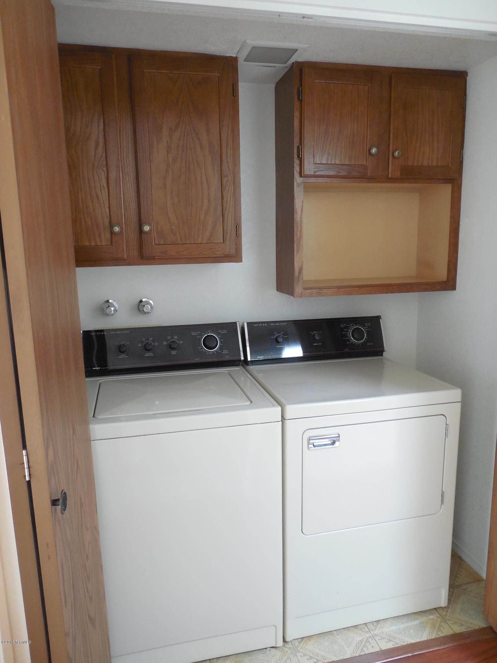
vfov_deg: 69.4
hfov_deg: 54.9
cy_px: 332
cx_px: 248
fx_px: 479
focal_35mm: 25
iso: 400
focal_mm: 4.5
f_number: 3.3
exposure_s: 1/25
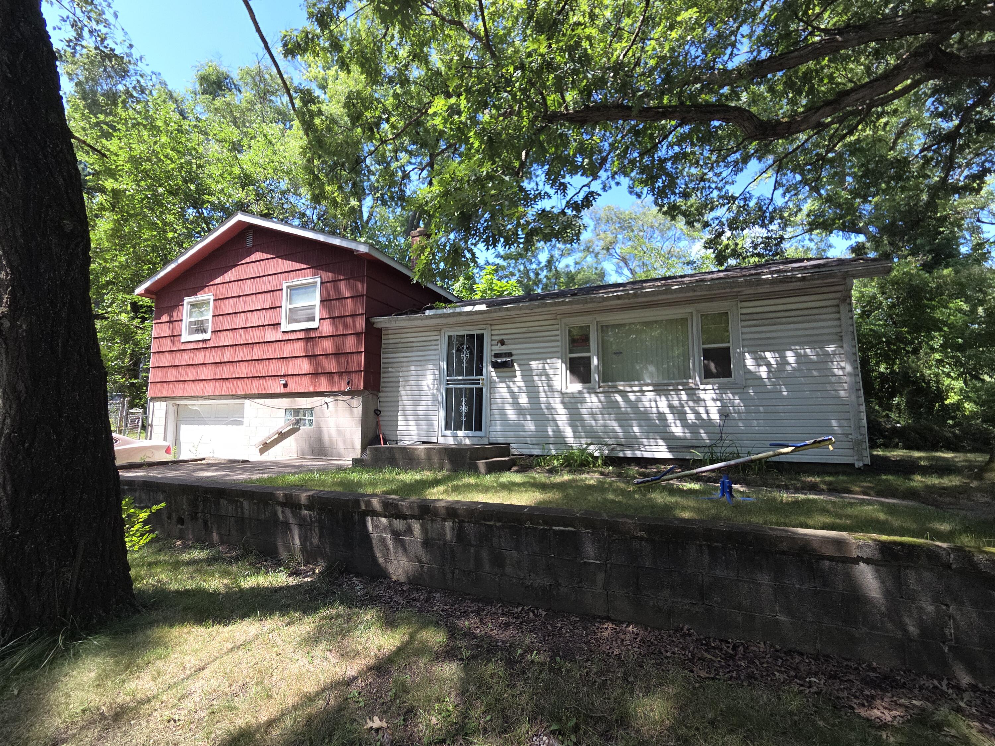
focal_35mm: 13
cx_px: 498
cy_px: 373
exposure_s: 1/350
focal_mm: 2.2
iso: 50
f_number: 2.2
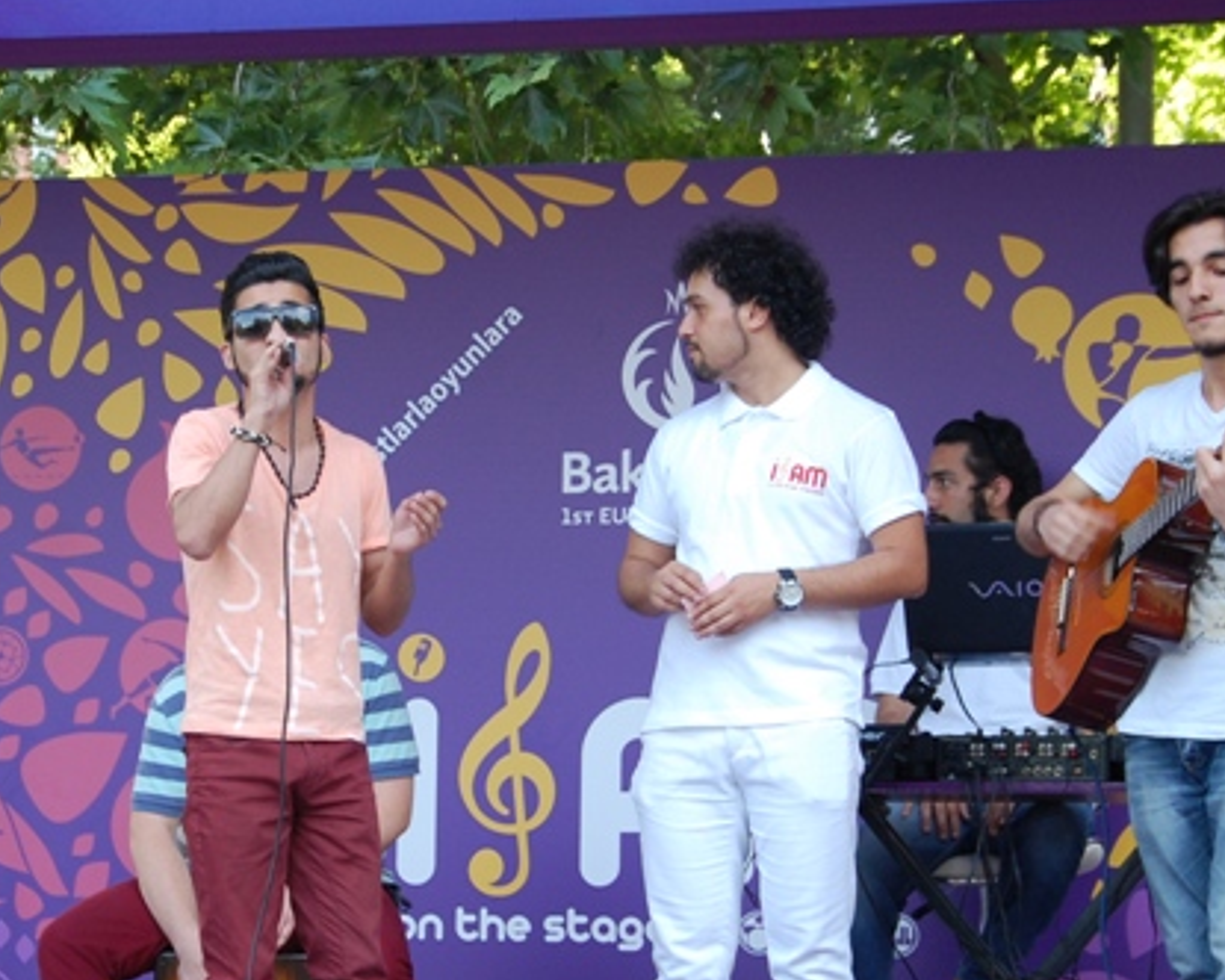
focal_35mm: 122
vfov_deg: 12.7
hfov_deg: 15.8
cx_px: 416
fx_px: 4420
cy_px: 522
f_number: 4.8
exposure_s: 1/80
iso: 400
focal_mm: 45
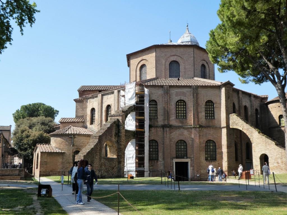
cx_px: 144
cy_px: 108
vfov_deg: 38.7
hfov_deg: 50.1
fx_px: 307
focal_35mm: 37
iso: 80
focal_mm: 6.7
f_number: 3.7
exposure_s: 1/500
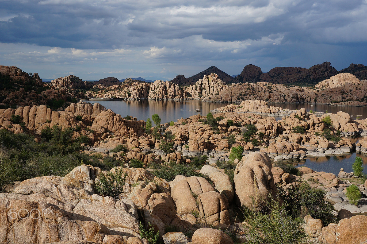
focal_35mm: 45
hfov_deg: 44.1
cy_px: 120
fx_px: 453
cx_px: 183
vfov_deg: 30.1
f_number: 13
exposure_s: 1/250
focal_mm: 29
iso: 160
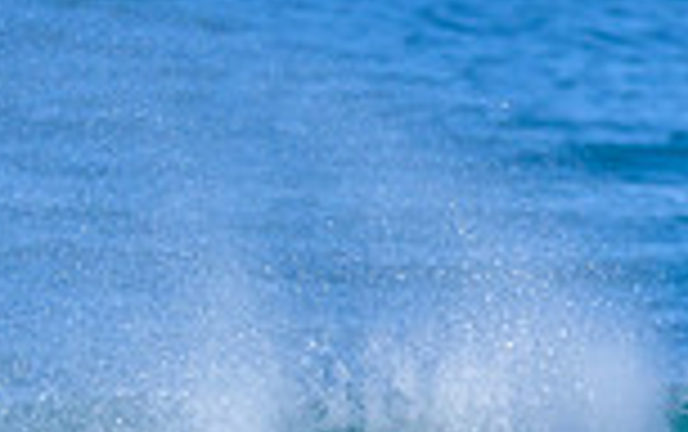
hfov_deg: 0.7
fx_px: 57983
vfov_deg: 0.4
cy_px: 745
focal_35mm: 3089
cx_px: 54
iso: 500
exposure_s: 1/2000
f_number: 6.3
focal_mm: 800
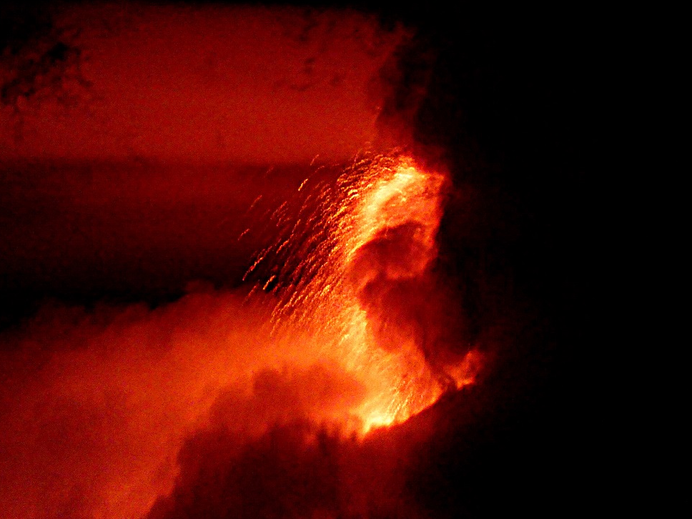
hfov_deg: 1.6
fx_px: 24789
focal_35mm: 1240
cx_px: 336
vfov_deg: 1.2
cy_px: 252
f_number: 5.9
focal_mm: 215
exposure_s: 1/3.2
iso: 800
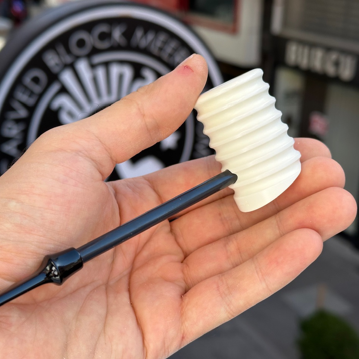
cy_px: 180
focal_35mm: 57
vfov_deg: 30.0
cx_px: 152
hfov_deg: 30.0
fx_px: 669
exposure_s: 1/816
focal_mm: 6.86
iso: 64
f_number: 1.78
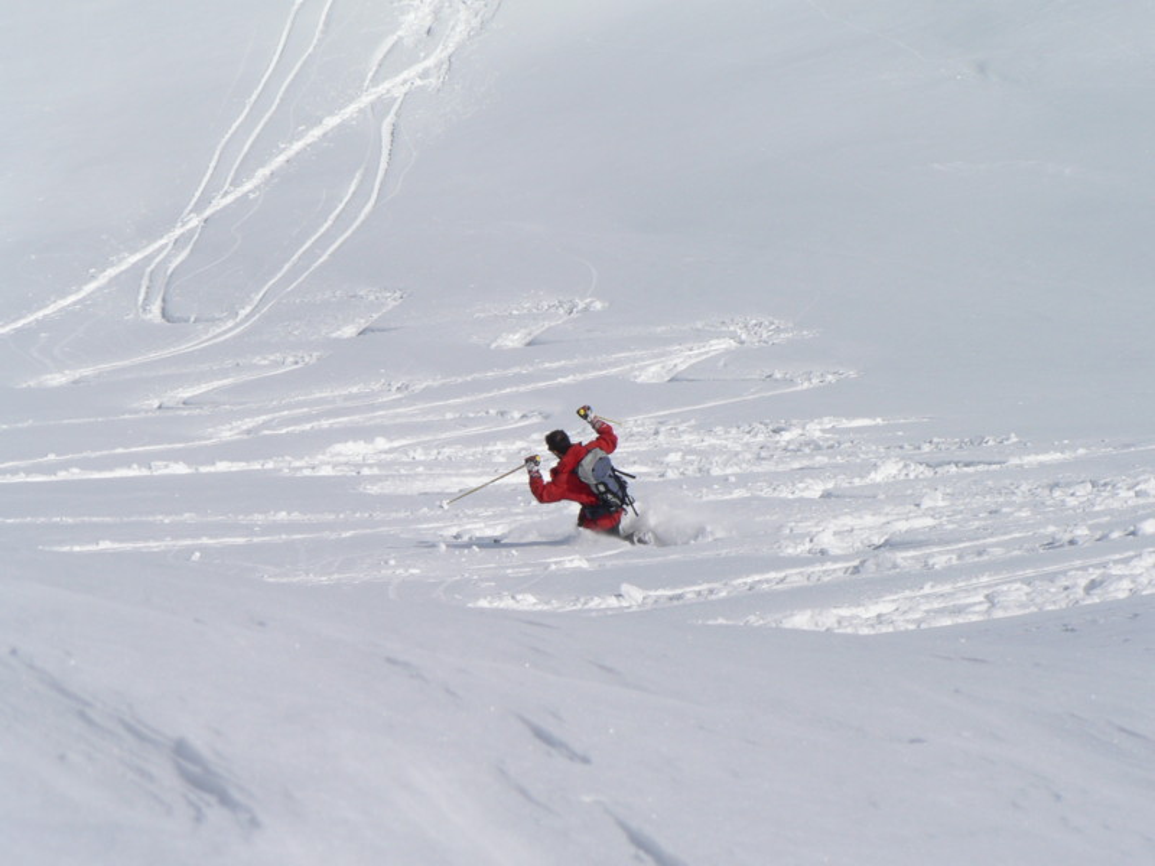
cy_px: 433
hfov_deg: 7.0
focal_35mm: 282
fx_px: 9409
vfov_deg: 5.3
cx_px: 578
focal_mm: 47
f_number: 7.1
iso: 80
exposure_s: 1/800
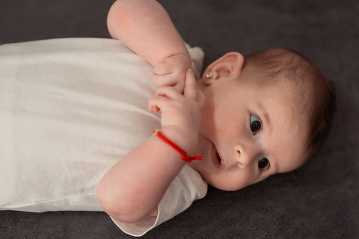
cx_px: 215
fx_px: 1013
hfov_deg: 20.1
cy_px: 143
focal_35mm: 102
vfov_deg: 13.4
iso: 1600
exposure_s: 1/160
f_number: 2.2
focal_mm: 85
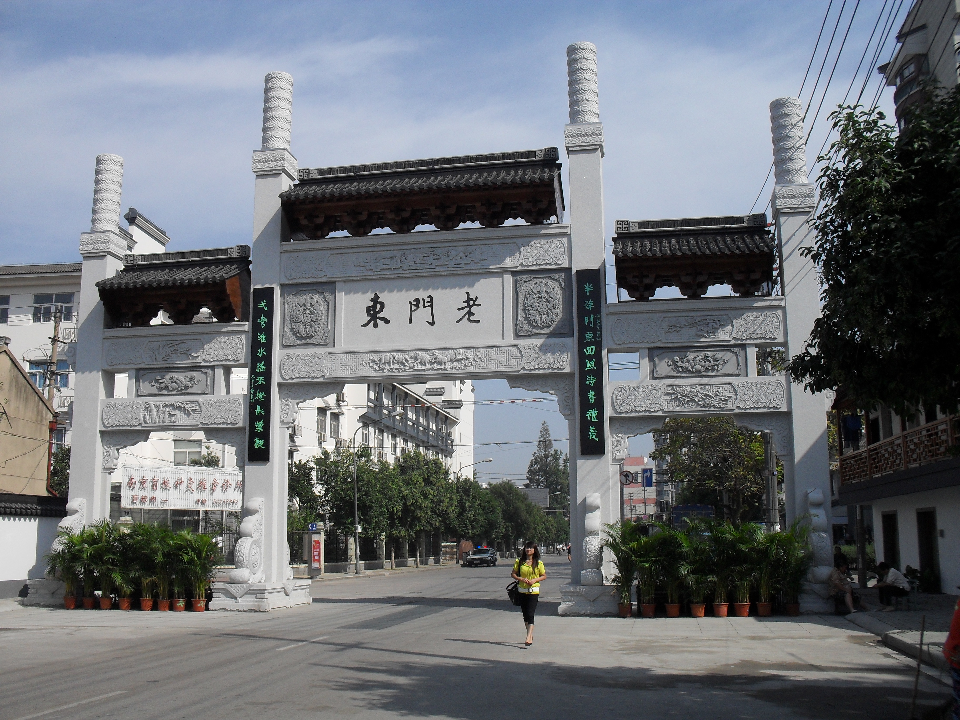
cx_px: 480
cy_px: 360
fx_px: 971
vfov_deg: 40.7
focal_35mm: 35
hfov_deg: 52.6
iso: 100
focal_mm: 6.3
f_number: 8.4
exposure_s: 1/350
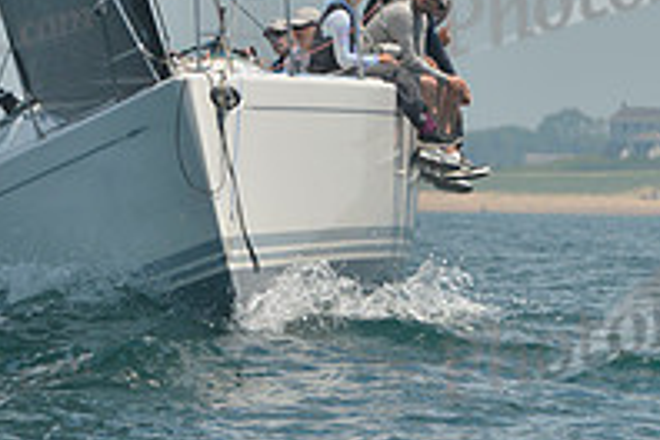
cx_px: 267
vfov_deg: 1.2
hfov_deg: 1.8
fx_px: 21448
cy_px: 192
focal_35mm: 1170
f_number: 10
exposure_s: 1/800
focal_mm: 400
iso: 280
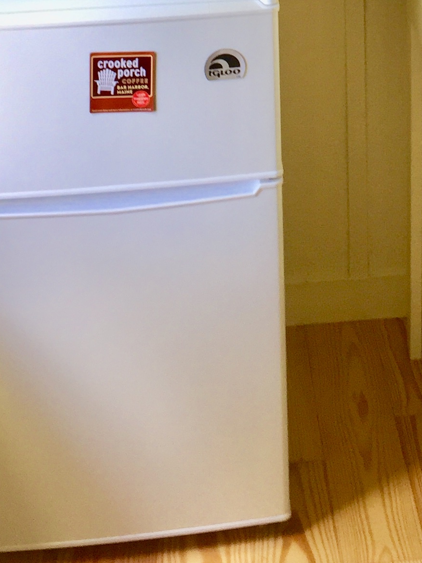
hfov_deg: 17.9
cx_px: 370
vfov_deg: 21.8
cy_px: -162
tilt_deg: -8.7
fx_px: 1317
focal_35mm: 81
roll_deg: +2.2
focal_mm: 4.15
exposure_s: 1/60
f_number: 2.2
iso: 32
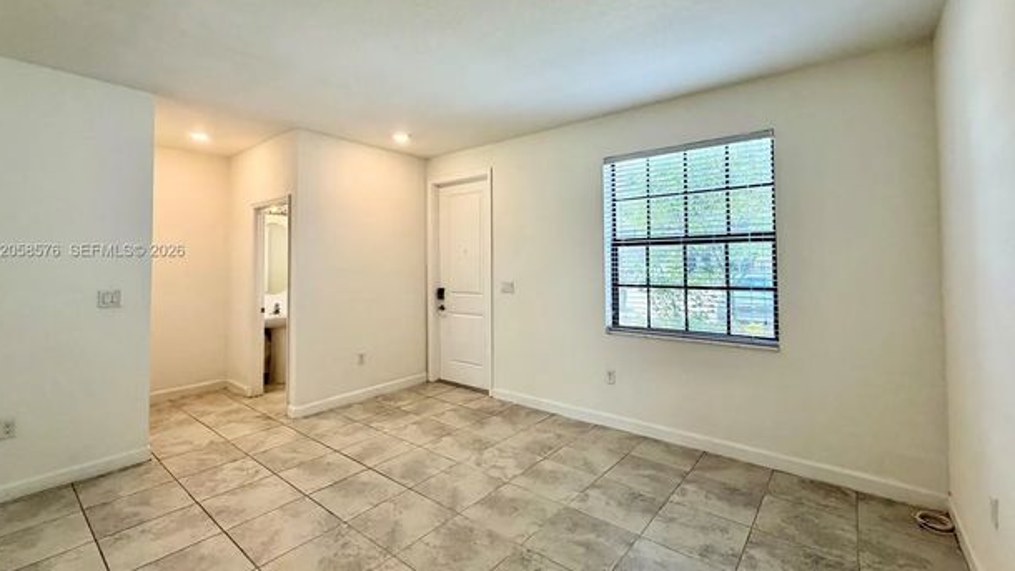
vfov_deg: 66.8
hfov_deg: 99.4
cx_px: 509
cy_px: 251
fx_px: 431
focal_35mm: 16
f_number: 2.2
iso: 200
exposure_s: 1/120
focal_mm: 2.22
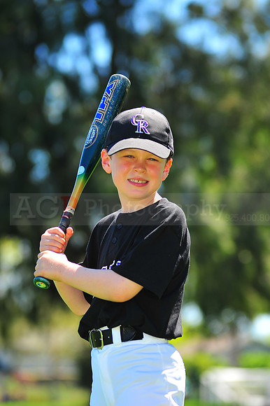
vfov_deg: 11.4
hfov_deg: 7.6
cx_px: 135
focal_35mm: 180
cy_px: 203
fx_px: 2027
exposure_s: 1/500
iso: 200
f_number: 5
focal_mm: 180
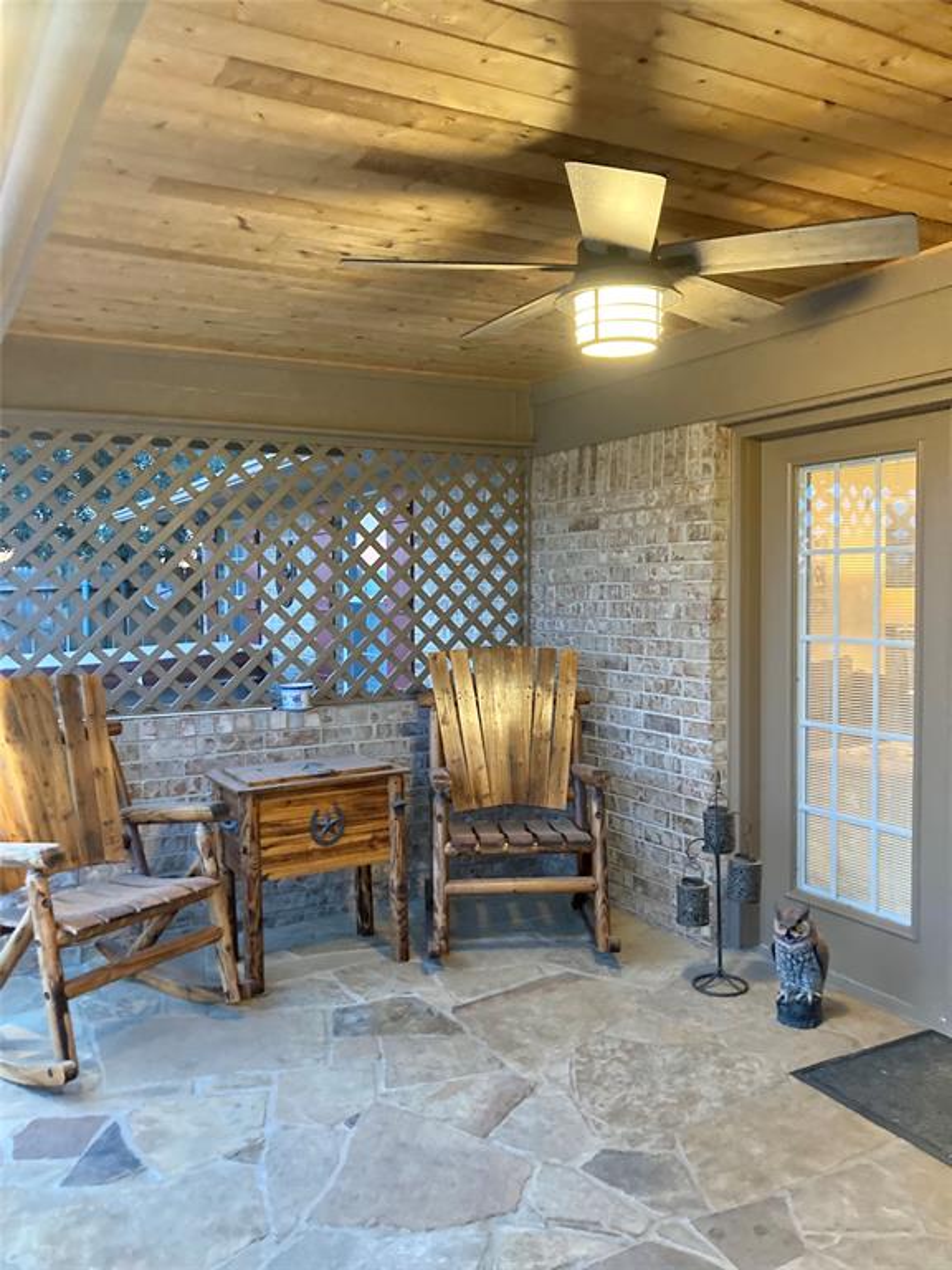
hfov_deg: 49.7
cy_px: 635
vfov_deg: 63.4
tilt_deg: -2.0
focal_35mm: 28
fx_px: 1027
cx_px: 476
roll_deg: +0.8
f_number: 1.8
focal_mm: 3.99
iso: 640
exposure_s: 1/30
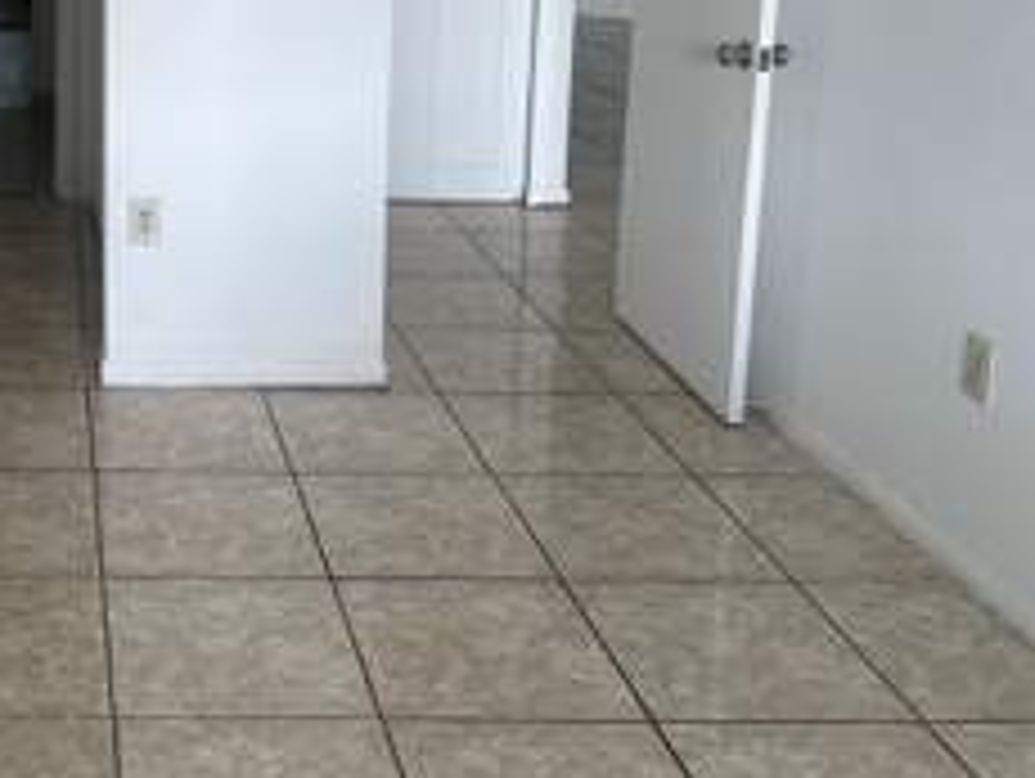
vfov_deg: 27.6
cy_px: 18
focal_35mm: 50
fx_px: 1497
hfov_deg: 35.0
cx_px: 32
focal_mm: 6.86
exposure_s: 1/121
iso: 80
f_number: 1.78
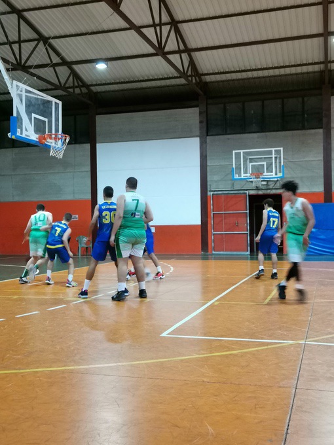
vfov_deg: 44.8
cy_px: 222
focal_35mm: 42
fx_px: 540
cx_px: 167
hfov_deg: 34.3
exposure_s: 1/33.3
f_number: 1.8
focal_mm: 4.75
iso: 500
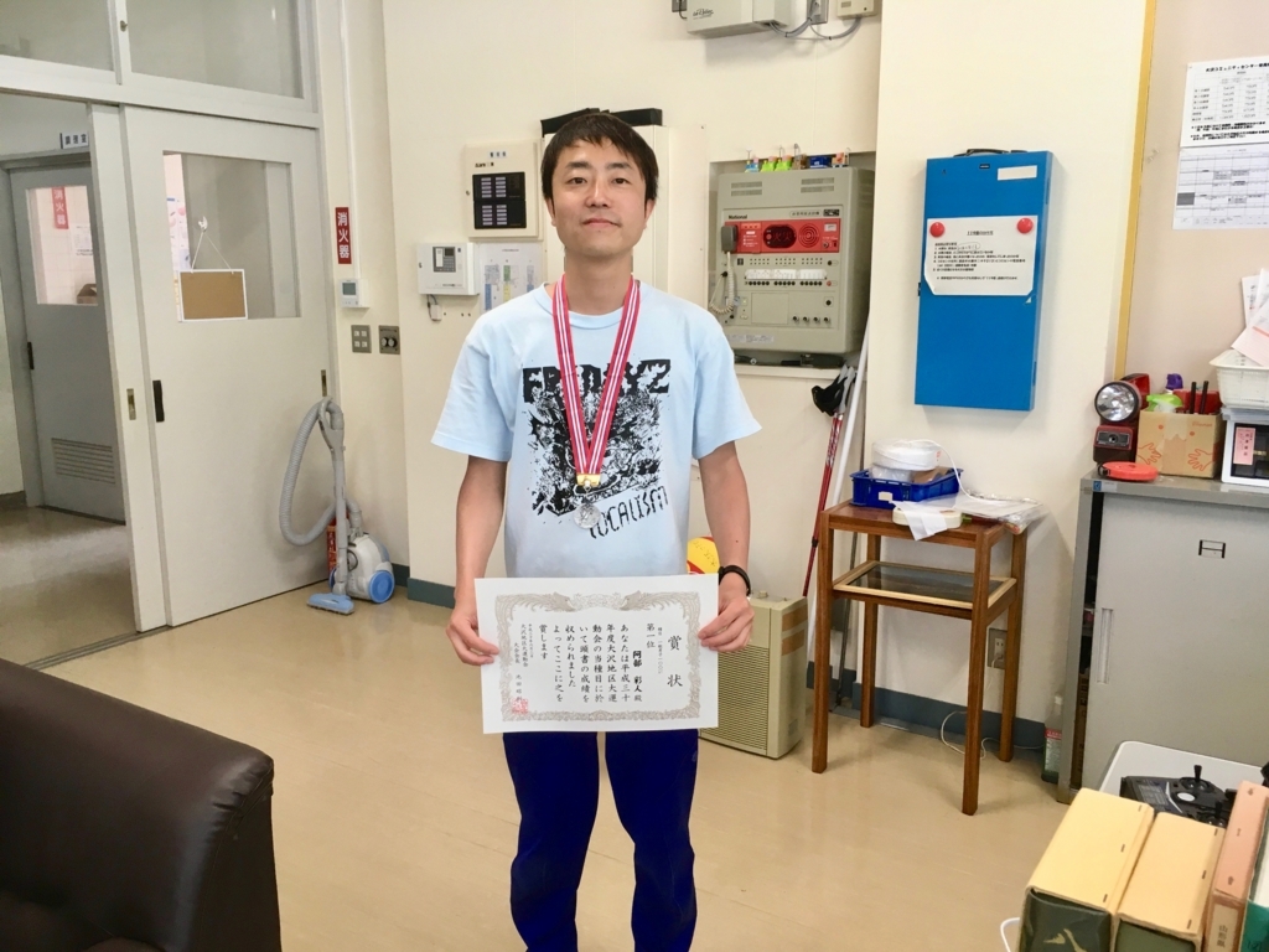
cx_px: 634
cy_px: 476
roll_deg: +1.4
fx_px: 1063
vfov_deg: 48.2
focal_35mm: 29
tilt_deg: -11.8
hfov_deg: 61.7
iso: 32
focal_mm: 4.15
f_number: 2.2
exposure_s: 1/30
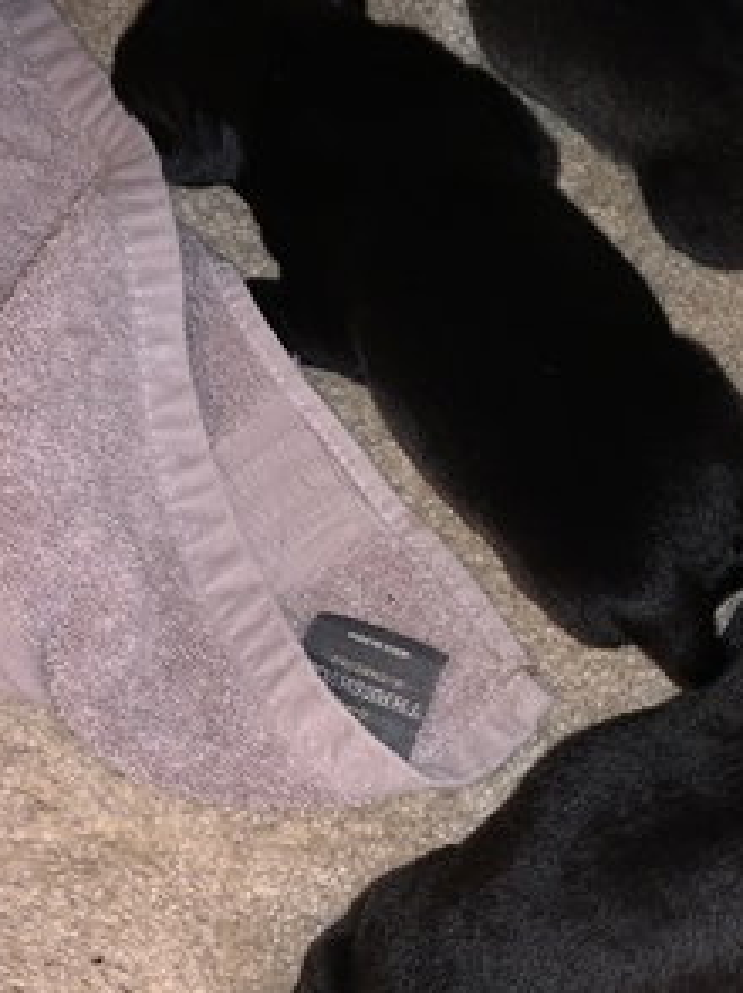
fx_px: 1691
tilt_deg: -74.2
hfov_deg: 23.3
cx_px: 811
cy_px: 586
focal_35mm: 59
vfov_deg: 32.6
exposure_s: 1/4
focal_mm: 4.25
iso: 64
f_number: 1.8
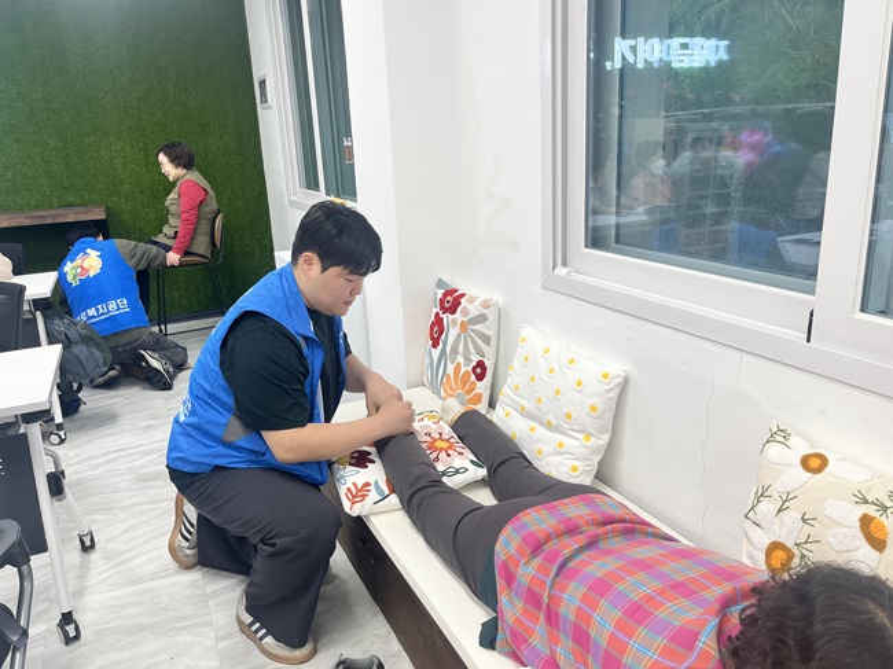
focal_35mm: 26
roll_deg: +2.9
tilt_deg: -15.9
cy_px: 334
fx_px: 670
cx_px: 446
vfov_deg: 53.0
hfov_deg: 67.3
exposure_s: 1/120
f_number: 1.6
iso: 100
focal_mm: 5.1
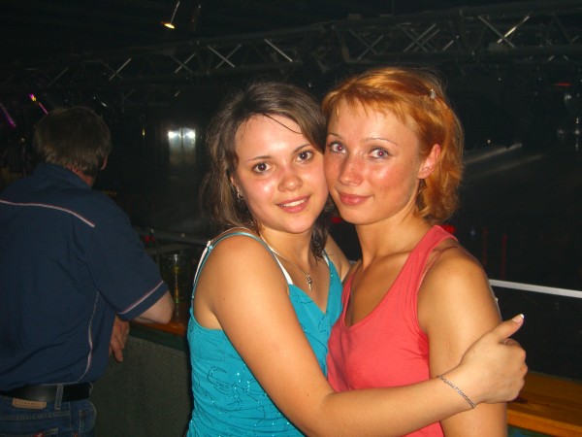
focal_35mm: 38
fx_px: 639
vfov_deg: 37.7
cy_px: 218
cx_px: 291
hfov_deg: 49.0
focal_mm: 7.9
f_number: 2.8
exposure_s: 1/60
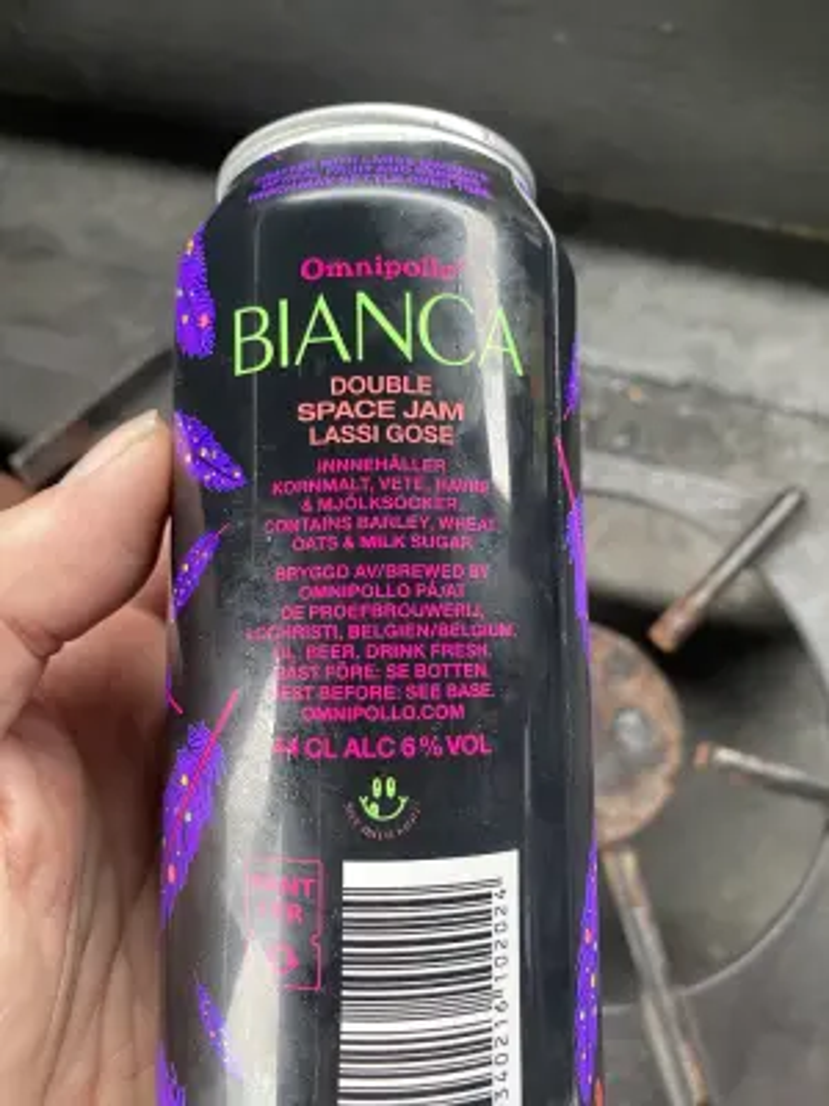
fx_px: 798
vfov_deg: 69.4
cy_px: 553
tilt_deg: -72.8
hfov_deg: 54.9
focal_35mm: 25
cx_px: 414
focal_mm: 4.25
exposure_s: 1/60
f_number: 1.8
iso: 320
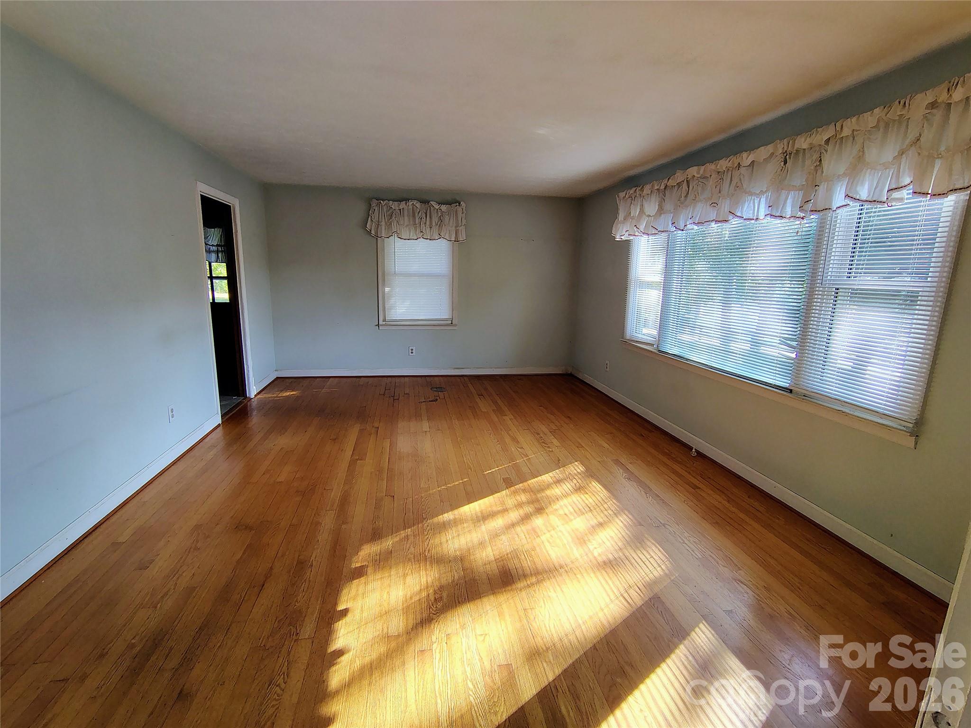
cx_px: 486
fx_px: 449
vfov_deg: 78.1
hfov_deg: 94.5
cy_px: 364
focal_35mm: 16
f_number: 2.2
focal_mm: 2.13
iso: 232
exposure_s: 1/60
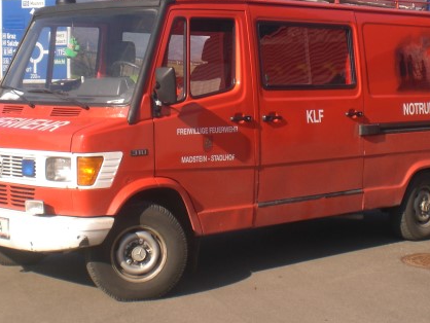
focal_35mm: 78
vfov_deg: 18.8
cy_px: 93
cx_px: 225
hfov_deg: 25.0
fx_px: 969
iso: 50
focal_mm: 8.44
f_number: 5.1
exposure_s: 1/320
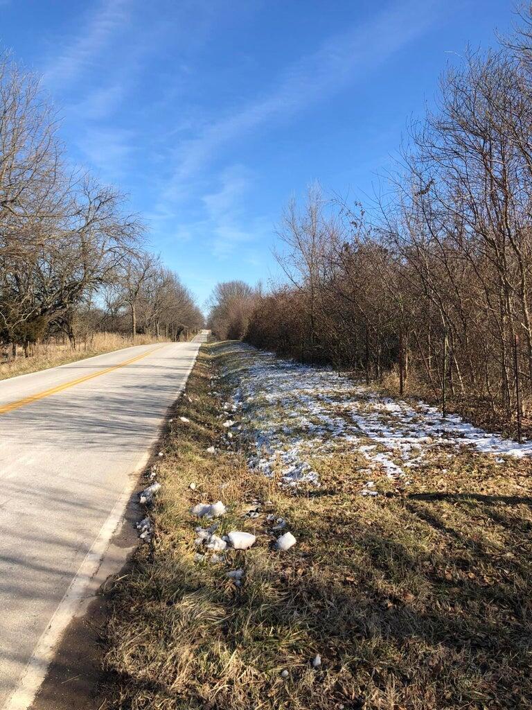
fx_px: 574
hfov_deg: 49.7
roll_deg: -0.2
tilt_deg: -1.0
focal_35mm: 28
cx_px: 266
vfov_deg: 63.4
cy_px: 355
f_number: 1.8
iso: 20
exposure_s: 1/1333
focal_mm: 4
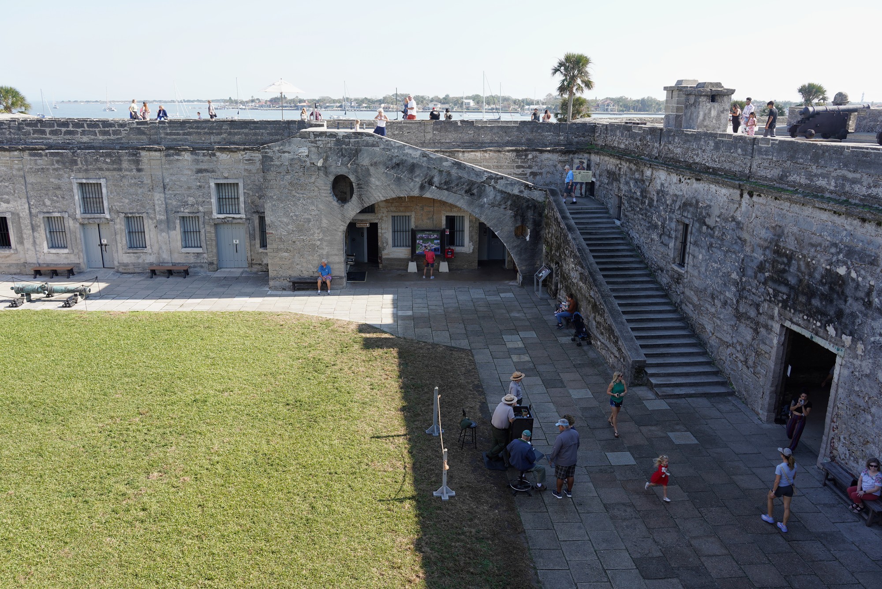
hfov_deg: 65.5
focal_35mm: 28
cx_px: 441
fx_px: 686
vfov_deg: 46.4
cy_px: 294
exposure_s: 1/100
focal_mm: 28
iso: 100
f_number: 8
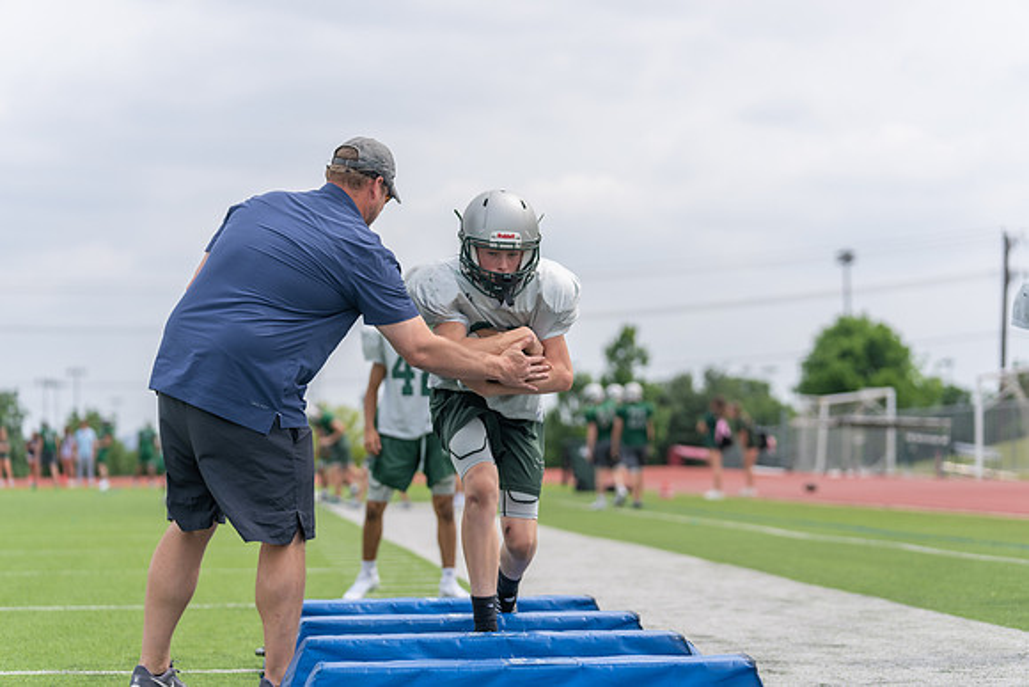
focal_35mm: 102
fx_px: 2916
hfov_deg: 20.0
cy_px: 344
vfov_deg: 13.4
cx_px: 514
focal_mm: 102
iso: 100
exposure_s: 1/1250
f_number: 3.2
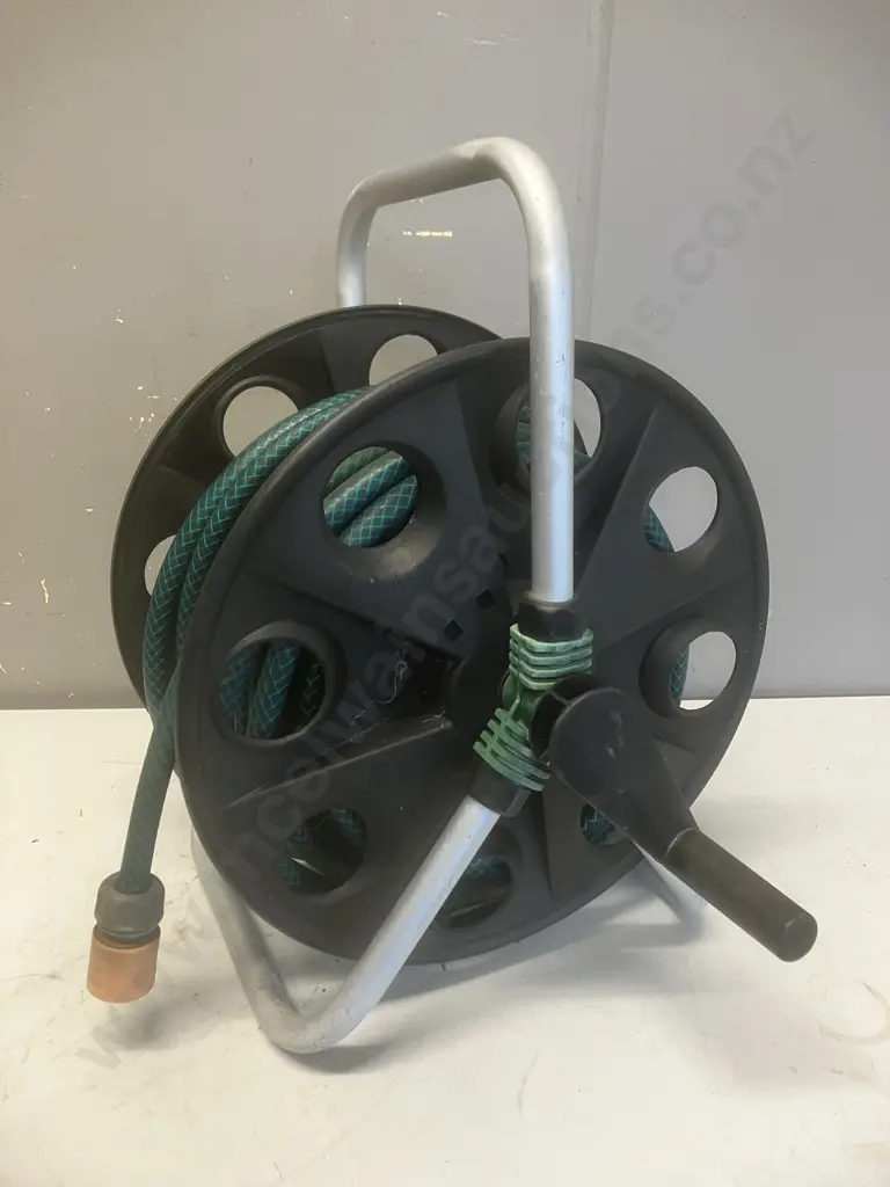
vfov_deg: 63.4
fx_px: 960
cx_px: 445
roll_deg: -1.7
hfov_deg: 49.7
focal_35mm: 28
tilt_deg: -19.5
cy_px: 594
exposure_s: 1/50
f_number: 1.8
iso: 100
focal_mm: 3.99
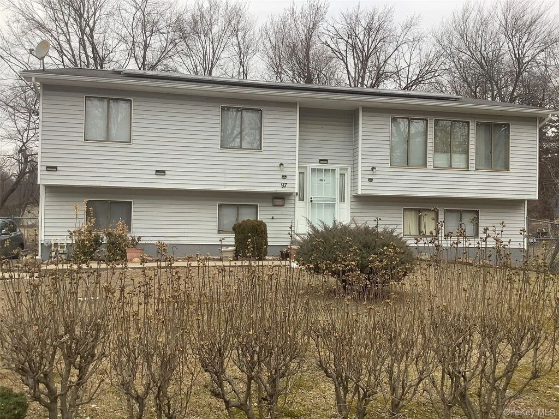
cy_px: 210
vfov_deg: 45.4
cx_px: 280
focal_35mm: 31
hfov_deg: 58.4
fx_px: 501
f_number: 2.4
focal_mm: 3.3
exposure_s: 1/100
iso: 40
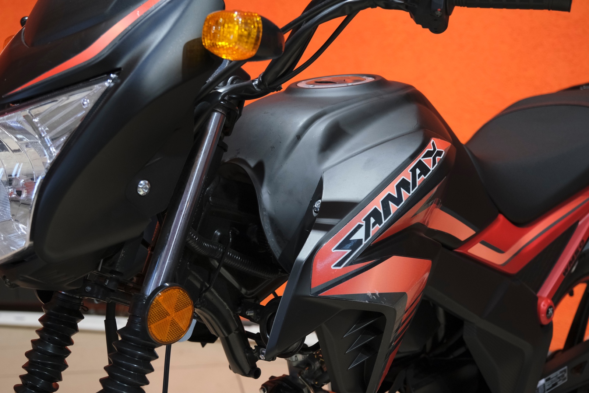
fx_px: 753
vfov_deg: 29.2
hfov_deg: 42.7
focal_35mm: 46
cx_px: 294
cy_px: 196
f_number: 4
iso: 1600
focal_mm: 30.8
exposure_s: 1/100
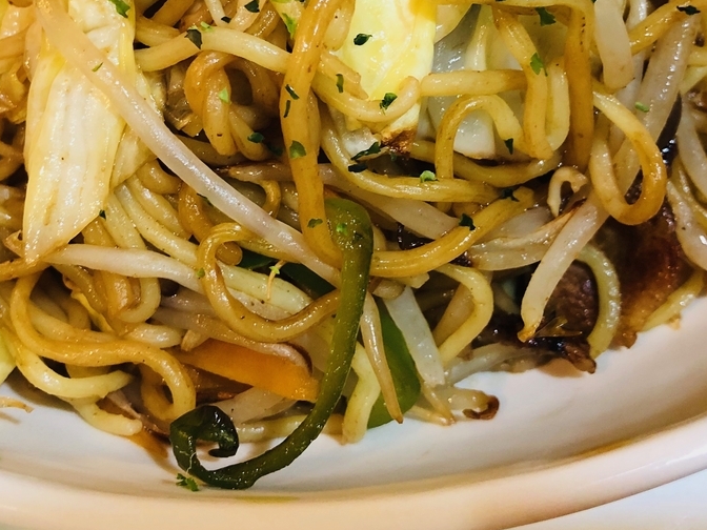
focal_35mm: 50
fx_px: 1021
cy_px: 61
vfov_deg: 28.1
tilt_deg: -57.9
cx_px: 349
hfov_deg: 38.2
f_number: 1.8
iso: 80
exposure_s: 1/17
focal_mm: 3.99
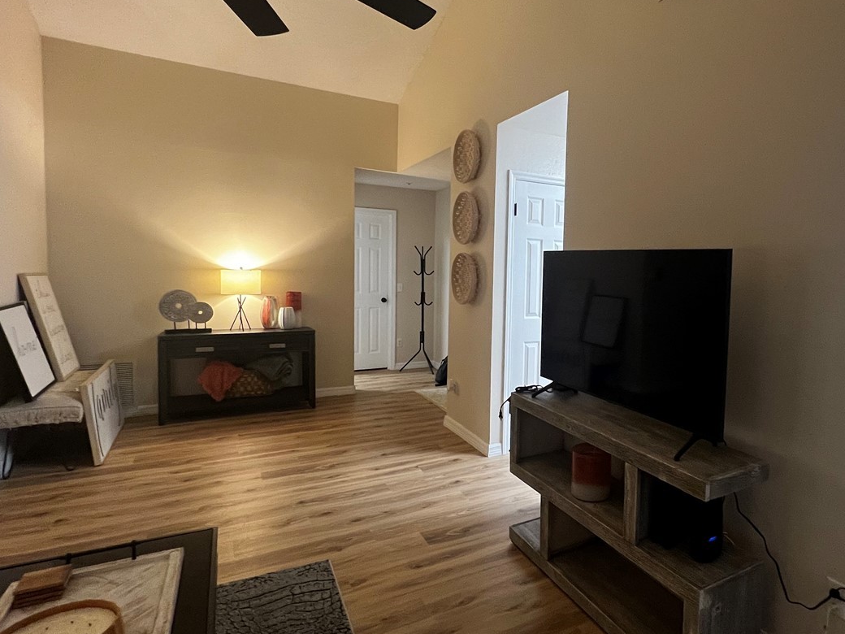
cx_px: 546
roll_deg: -2.1
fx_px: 488
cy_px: 296
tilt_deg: -3.4
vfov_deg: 65.9
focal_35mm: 20
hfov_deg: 79.7
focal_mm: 1.57
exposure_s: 1/60
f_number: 1.8
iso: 400
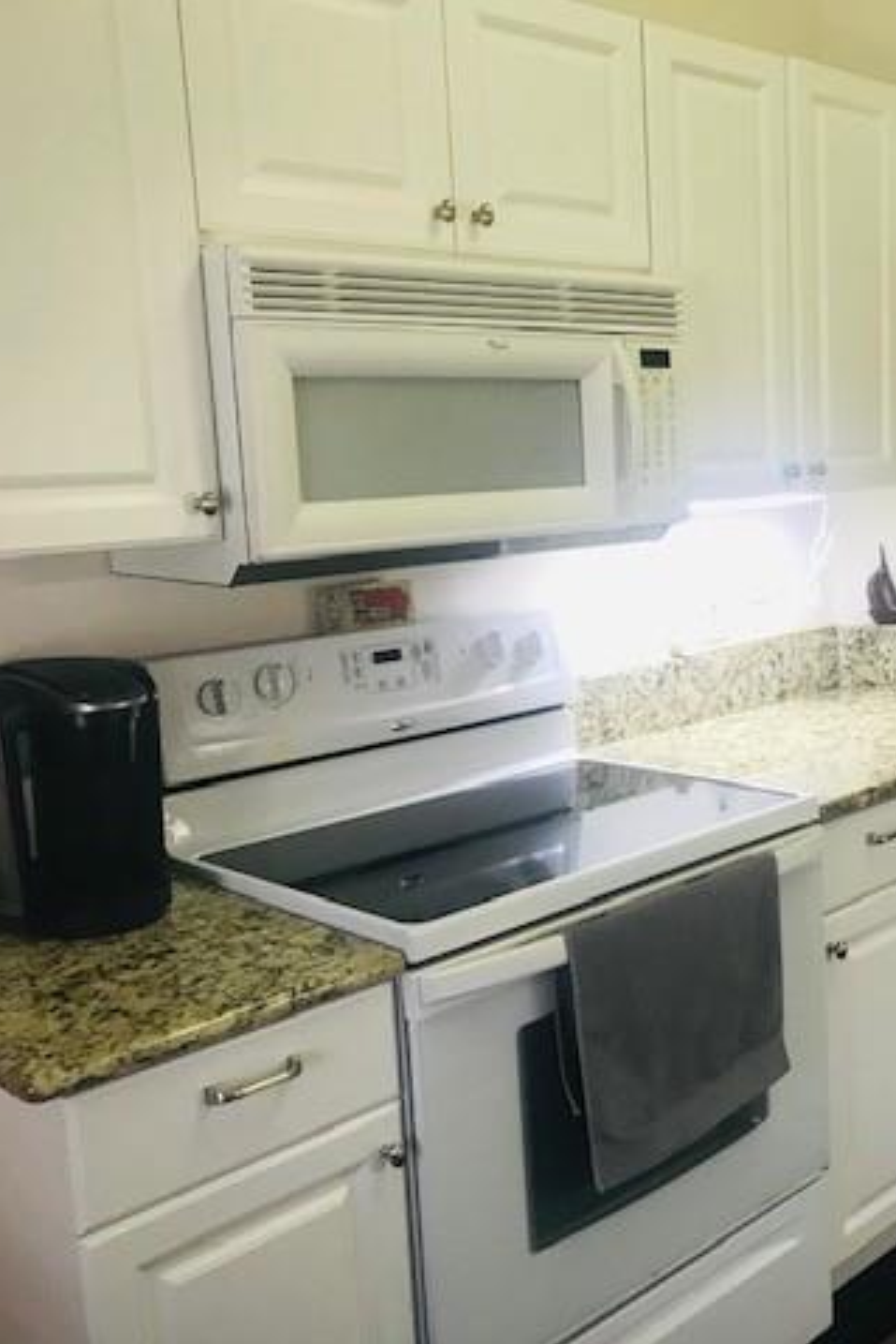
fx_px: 1455
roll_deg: +0.5
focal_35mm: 39
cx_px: 806
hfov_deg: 32.5
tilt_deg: -9.5
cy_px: 672
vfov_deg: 49.5
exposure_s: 1/30
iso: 32
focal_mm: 3.99
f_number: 1.8
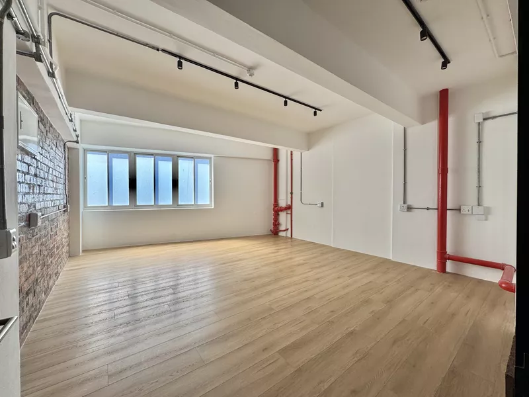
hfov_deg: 102.1
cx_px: 264
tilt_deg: -1.3
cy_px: 198
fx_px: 214
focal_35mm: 14
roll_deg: +0.1
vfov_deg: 85.7
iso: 40
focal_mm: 2.22
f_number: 2.2
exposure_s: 1/156
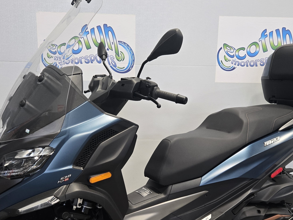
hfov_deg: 44.8
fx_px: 356
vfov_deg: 33.9
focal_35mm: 42
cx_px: 145
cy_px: 157
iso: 250
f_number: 1.8
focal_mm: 5.4
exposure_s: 1/120
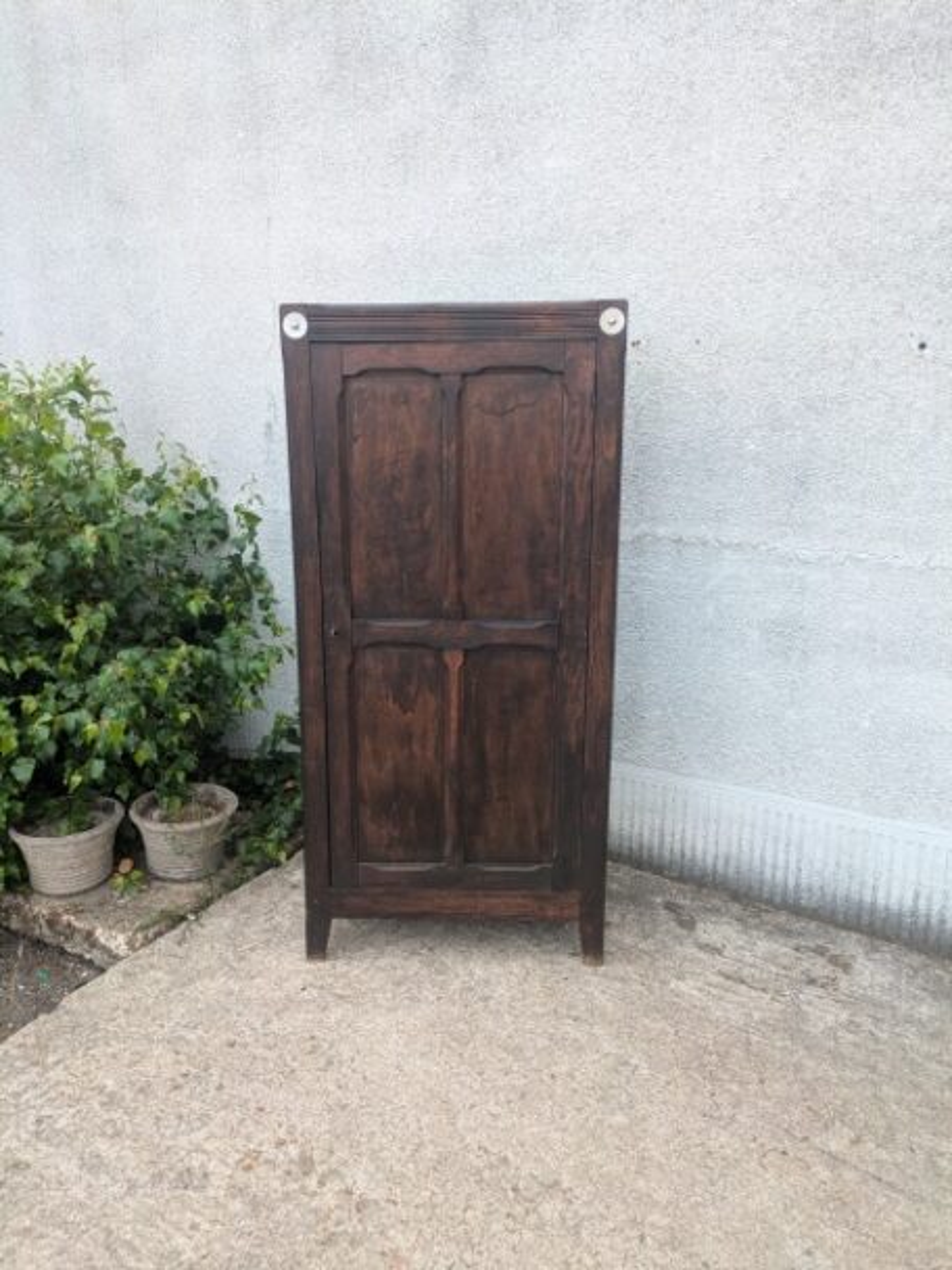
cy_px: 635
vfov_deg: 69.4
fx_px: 917
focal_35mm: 25
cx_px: 476
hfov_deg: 54.9
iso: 58
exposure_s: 1/301
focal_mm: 5.43
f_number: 1.89
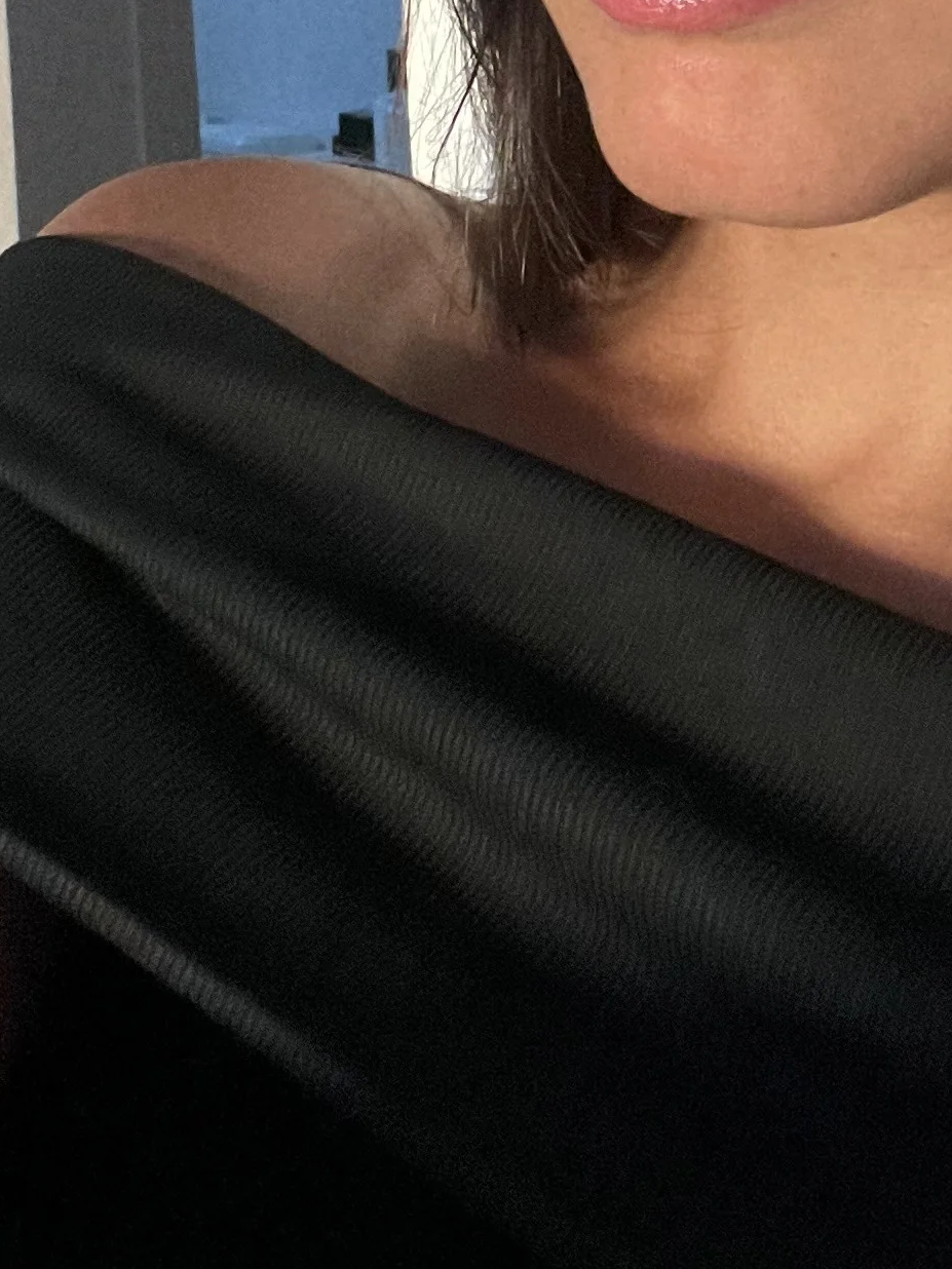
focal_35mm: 75
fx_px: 2750
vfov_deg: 24.2
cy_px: -155
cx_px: 655
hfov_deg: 19.6
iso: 400
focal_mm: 2.71
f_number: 2.2
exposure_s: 1/36
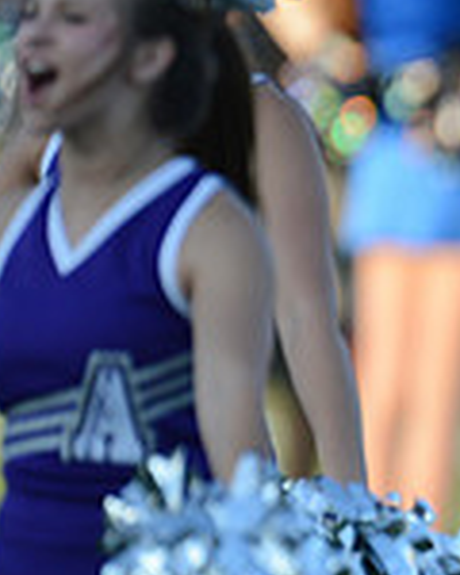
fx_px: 34036
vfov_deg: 1.0
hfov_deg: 0.8
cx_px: 1085
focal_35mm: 2000
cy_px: 447
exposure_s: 1/2000
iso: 800
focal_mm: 550
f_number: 4
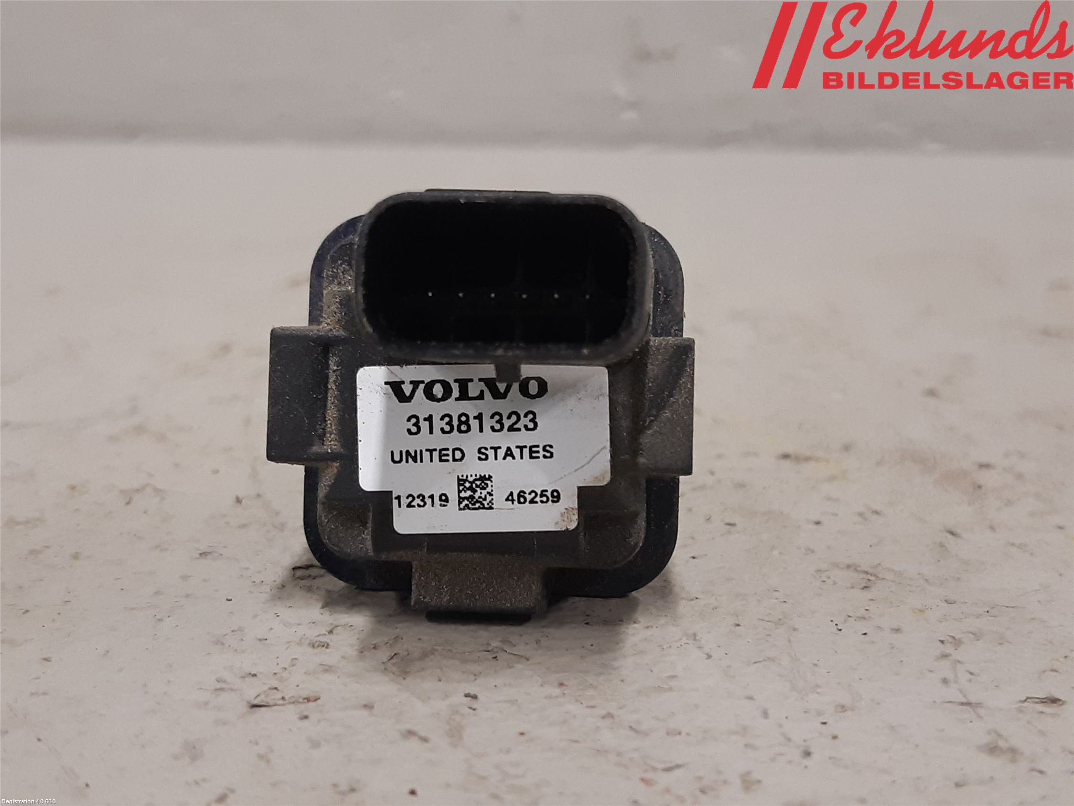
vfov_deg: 53.1
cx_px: 537
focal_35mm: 26
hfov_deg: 67.3
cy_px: 403
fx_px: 807
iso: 160
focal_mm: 3.93
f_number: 1.7
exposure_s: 1/50
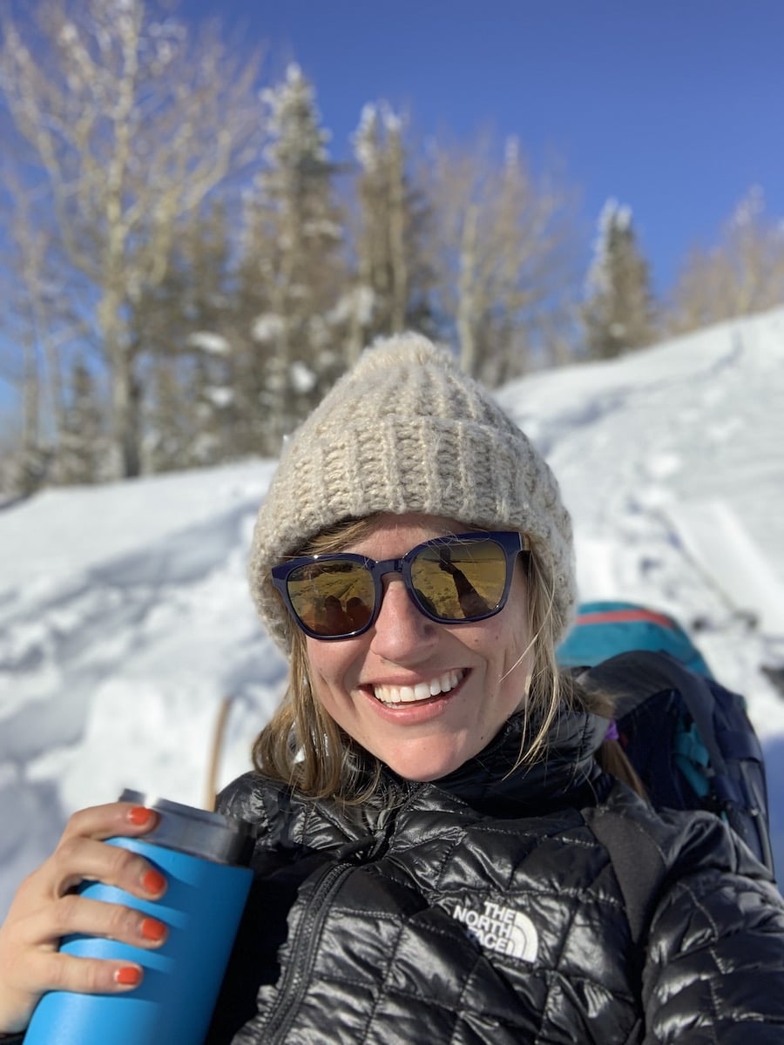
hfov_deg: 44.2
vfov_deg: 56.8
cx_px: 392
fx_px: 966
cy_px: 522
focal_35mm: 32
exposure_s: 1/1362
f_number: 2.2
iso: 16
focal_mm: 2.87
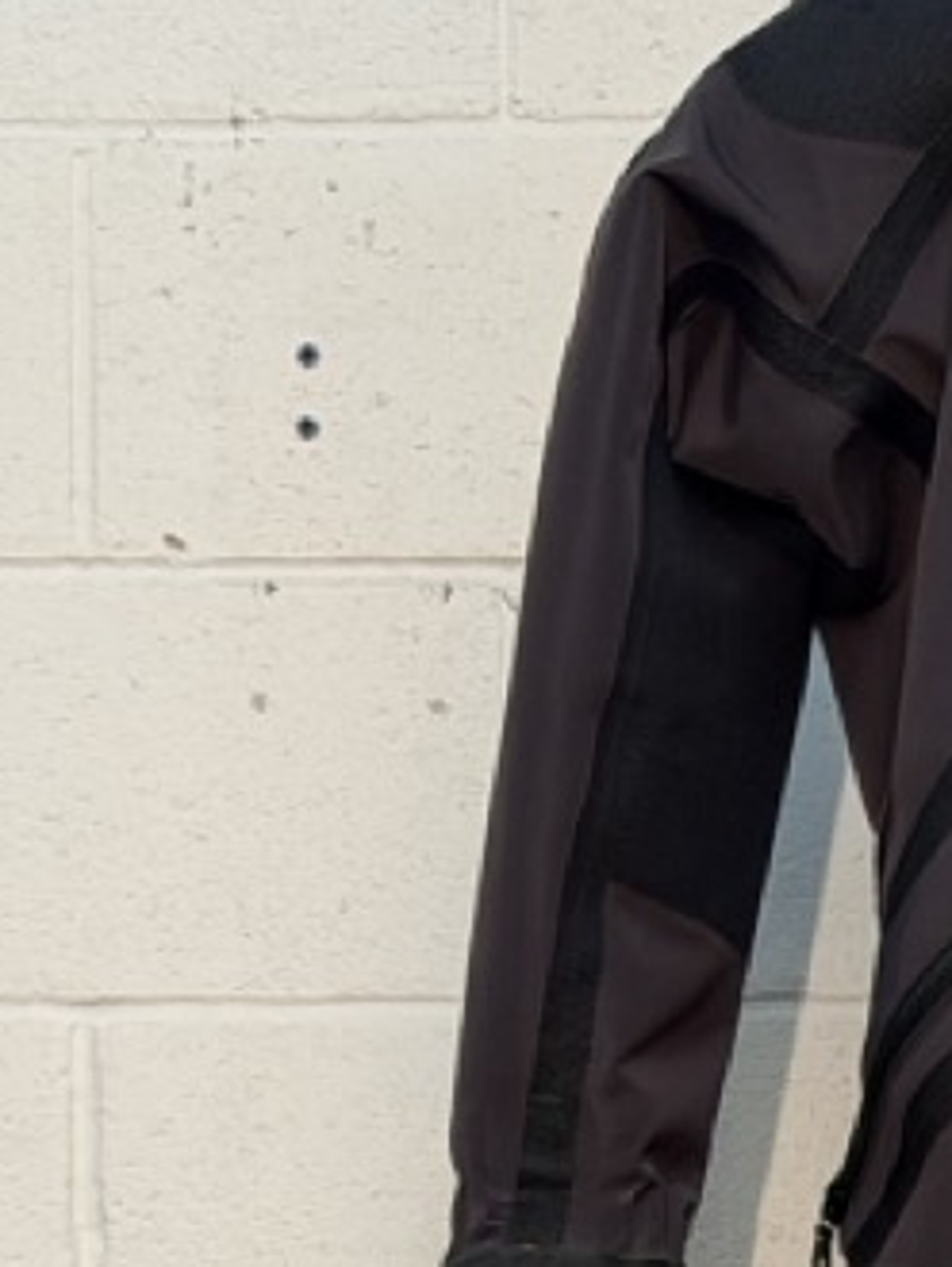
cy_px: 1927
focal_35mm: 186
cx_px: 1263
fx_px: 6812
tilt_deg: -0.2
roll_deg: -0.5
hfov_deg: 7.9
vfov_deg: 10.3
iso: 64
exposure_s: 1/60
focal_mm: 6.76
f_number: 1.78
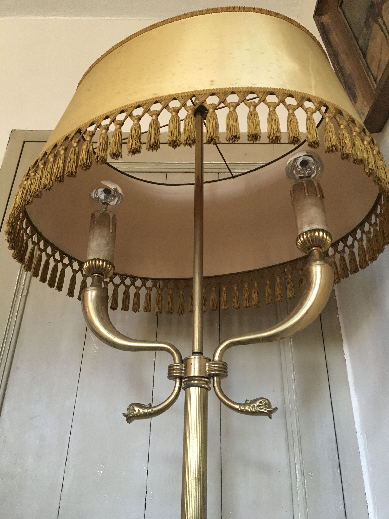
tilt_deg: +26.0
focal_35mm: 29
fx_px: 435
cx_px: 194
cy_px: 260
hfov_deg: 48.2
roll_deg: +0.6
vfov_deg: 61.7
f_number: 2.2
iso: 200
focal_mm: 4.15
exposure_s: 1/25
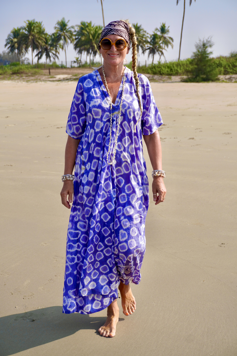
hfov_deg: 21.6
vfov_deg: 31.9
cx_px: 118
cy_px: 178
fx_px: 622
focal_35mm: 63
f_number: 5.6
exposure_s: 1/500
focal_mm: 42
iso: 100
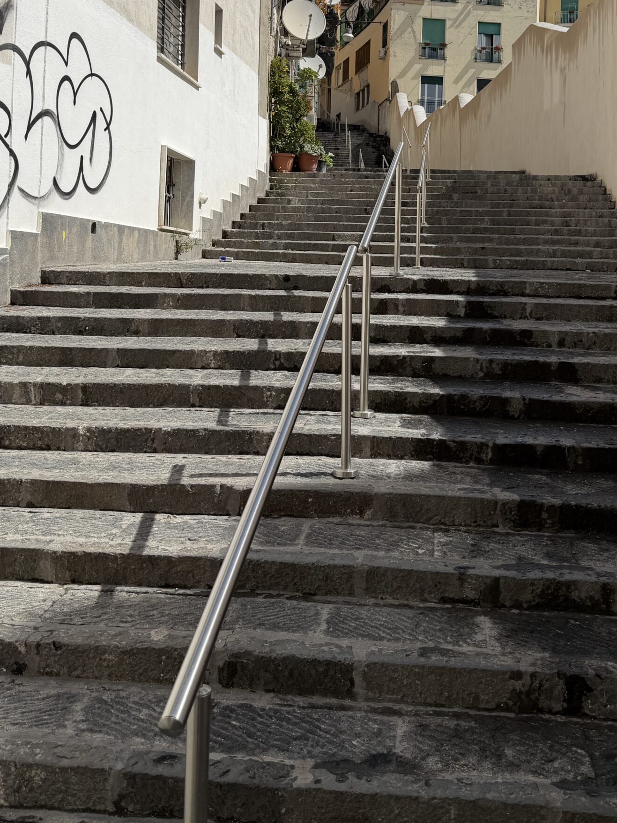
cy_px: 237
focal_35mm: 35
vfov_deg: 51.0
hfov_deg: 40.5
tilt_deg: +2.8
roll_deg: -1.8
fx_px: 831
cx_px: 370
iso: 80
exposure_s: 1/8130
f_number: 1.78
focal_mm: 6.76
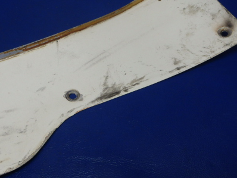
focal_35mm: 45
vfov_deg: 32.2
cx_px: 83
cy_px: 92
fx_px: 308
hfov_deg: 41.6
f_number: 3.9
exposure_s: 1/40
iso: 200
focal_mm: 5
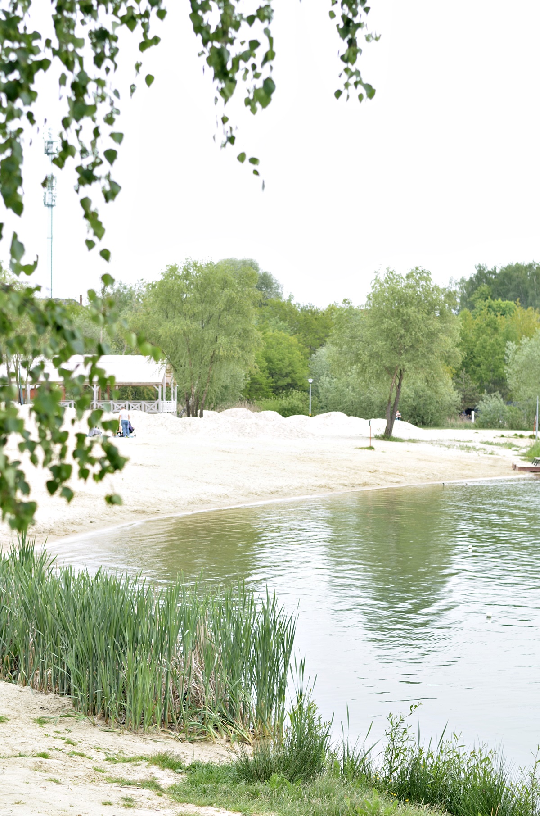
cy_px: 408
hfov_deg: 18.1
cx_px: 270
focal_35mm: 75
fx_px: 1695
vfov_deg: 27.0
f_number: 2.8
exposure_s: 1/400
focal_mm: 50
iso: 100
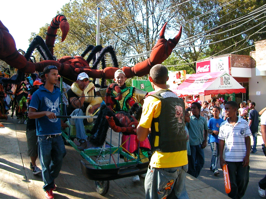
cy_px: 100
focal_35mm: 37
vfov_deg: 38.7
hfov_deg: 50.1
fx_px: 284
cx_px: 133
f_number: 2.7
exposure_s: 1/364
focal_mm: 5.6
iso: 100
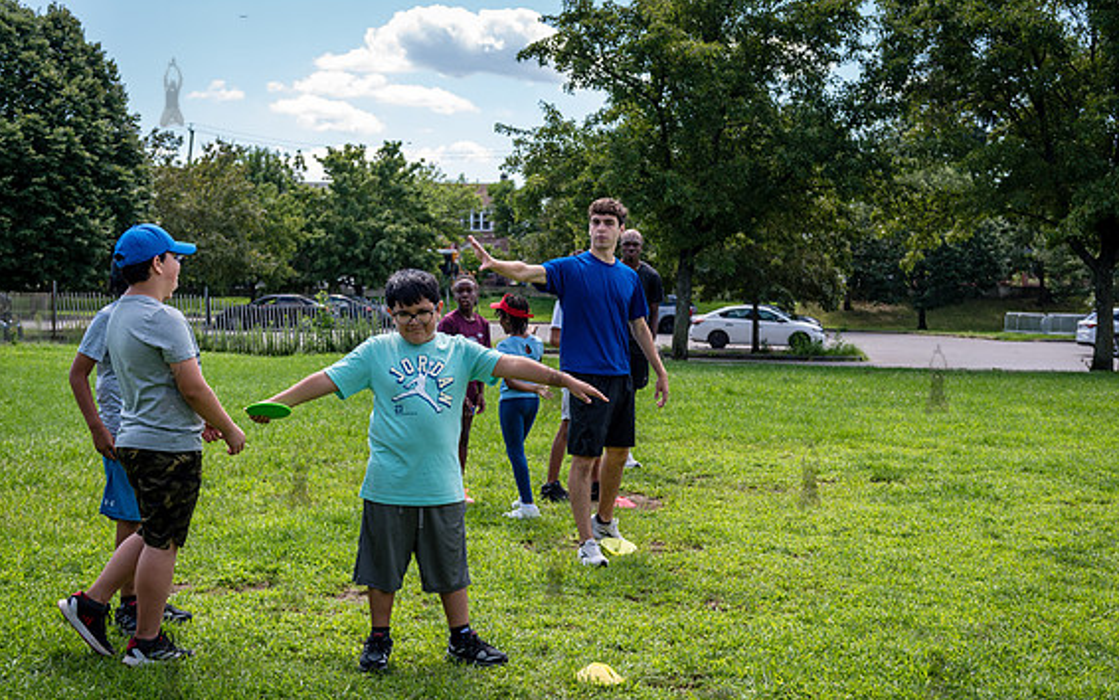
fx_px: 1434
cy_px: 379
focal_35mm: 47
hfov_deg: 42.6
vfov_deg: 27.4
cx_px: 554
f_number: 3.5
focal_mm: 45
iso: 200
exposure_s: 1/800
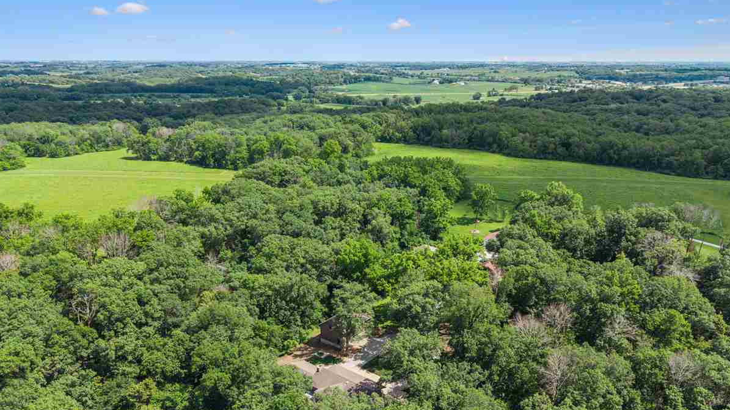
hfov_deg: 67.9
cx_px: 381
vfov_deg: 41.4
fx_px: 542
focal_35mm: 28
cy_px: 229
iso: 200
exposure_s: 1/3200
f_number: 1.8
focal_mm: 8.7
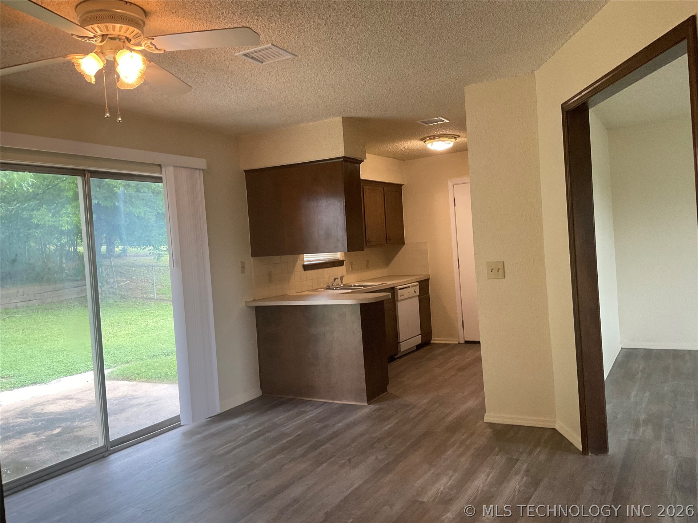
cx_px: 349
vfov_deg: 48.2
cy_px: 262
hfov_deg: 61.7
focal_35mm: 29
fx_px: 585
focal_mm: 3
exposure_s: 1/60
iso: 80
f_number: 1.8
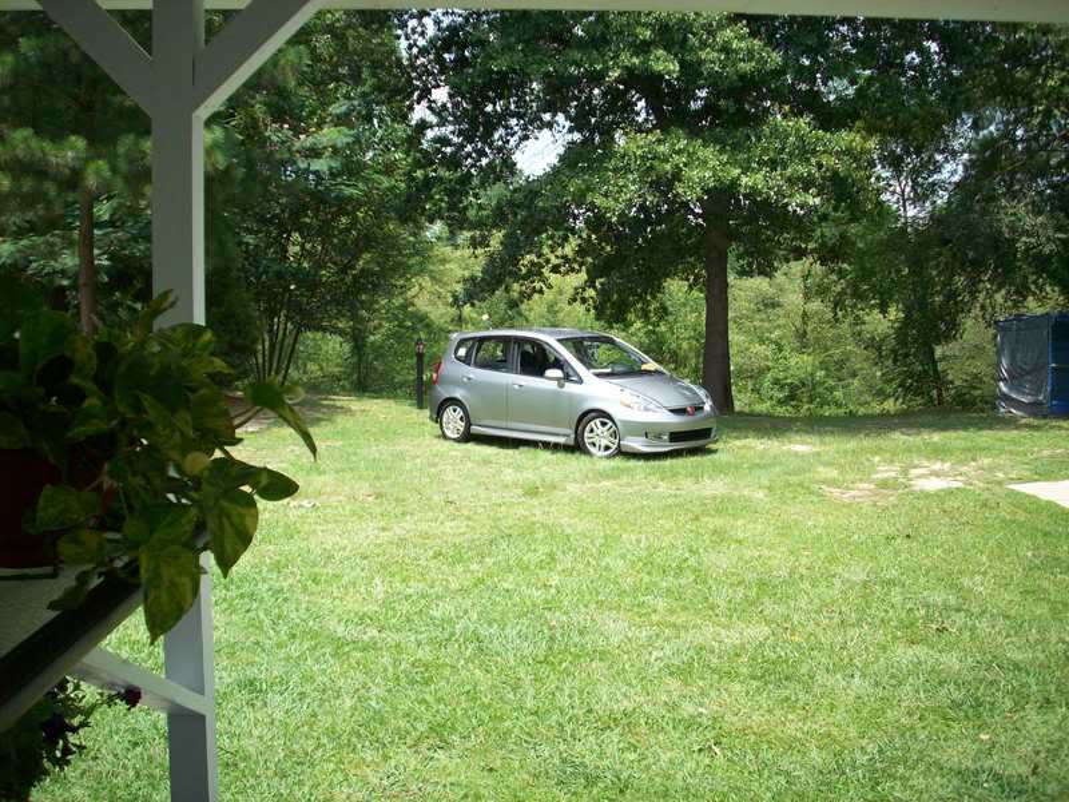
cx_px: 534
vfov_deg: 38.7
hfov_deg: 50.1
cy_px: 401
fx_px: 1143
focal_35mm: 37
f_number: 2.8
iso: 80
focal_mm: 6.2
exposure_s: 1/562
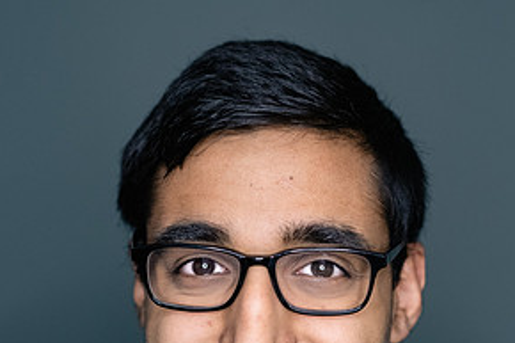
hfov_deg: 15.5
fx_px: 1887
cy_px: 371
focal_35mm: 132
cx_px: 261
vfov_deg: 10.3
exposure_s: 1/250
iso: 2000
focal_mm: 85
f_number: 3.5
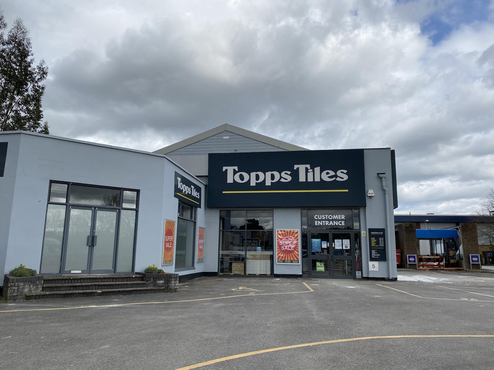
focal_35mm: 26
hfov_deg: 67.3
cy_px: 185
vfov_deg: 53.1
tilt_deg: +9.3
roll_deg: -0.6
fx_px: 371
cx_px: 247
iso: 32
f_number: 1.8
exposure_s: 1/2967
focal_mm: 4.25
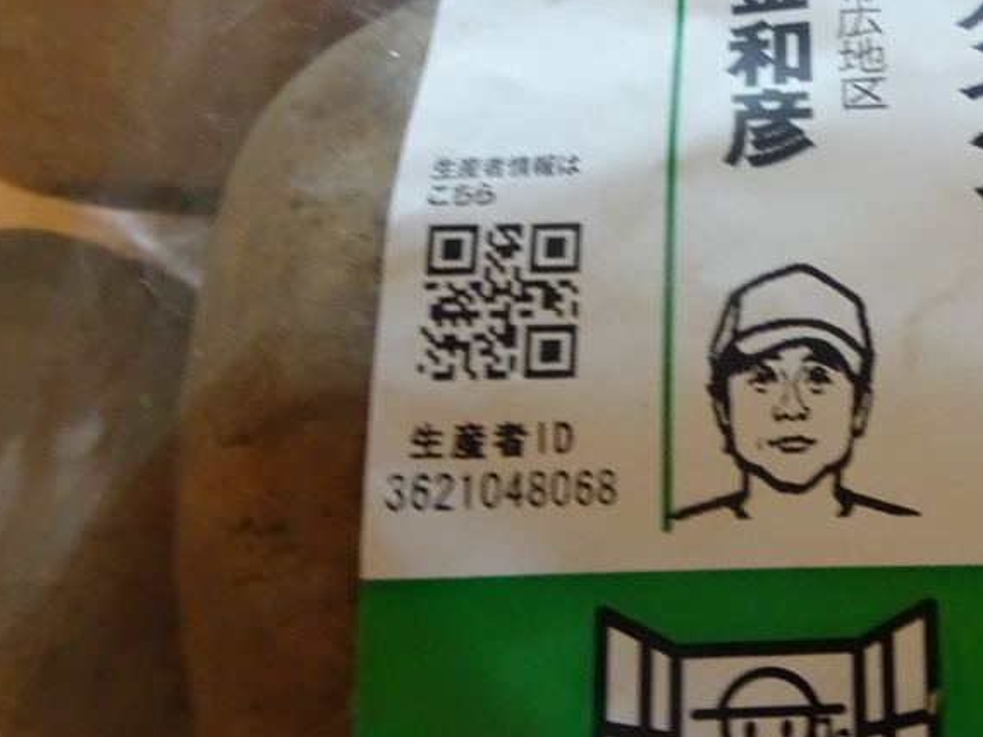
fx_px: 1221
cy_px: 132
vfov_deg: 32.5
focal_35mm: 43
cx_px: 813
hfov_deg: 41.6
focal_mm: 4.1
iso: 800
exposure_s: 1/25
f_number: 3.5
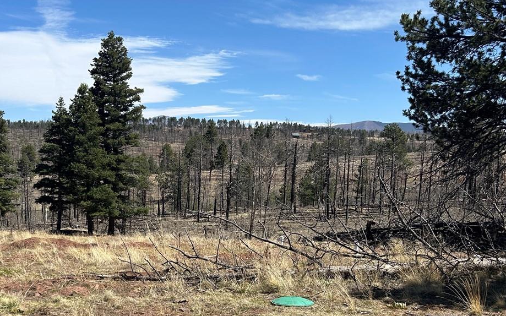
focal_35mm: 48
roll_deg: +0.1
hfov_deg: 40.7
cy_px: 276
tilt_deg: -8.4
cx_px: 131
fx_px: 662
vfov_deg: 26.1
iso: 50
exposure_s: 1/3968
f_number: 1.5
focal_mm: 5.7
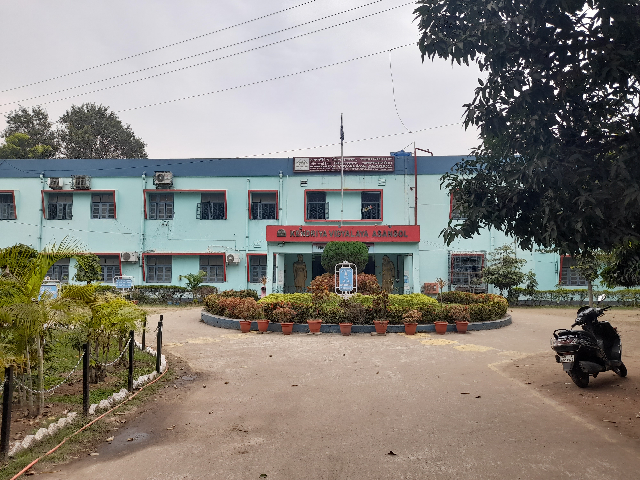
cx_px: 320
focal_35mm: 25
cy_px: 240
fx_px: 462
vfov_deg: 54.9
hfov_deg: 69.4
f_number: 2
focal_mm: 4.6
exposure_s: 1/276
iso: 20
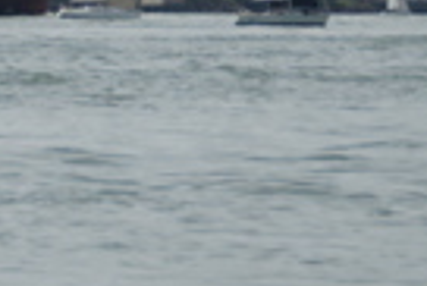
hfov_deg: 3.8
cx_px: -242
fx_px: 6447
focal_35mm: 543
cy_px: -218
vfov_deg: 2.5
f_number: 5.3
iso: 400
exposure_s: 1/3200
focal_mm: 82
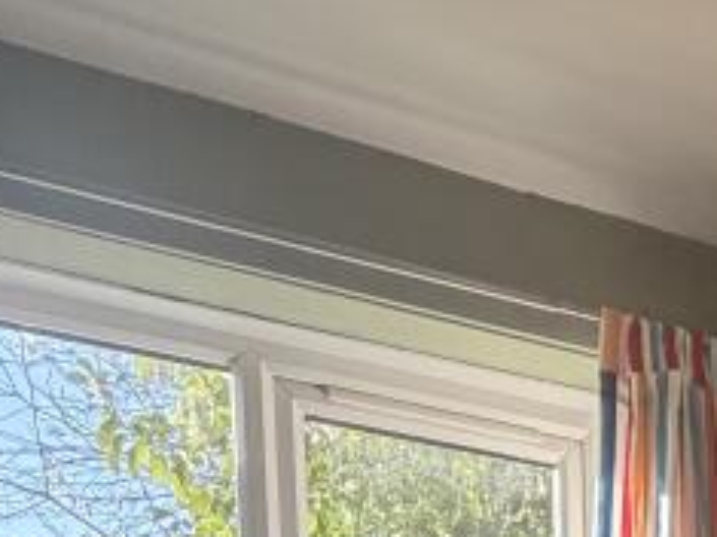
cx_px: 1004
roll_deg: -0.2
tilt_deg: -4.4
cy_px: 1111
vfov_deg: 16.9
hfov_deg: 25.7
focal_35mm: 61
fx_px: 1263
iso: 320
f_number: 2.2
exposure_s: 1/115
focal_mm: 2.22
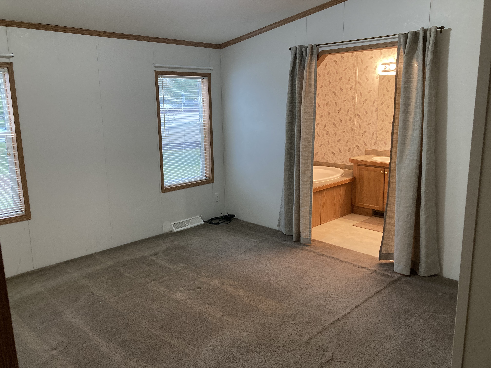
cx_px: 246
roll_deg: +2.4
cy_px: 184
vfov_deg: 49.7
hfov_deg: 63.4
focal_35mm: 28
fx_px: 397
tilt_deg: -11.8
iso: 125
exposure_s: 1/60
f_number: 1.8
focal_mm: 3.99
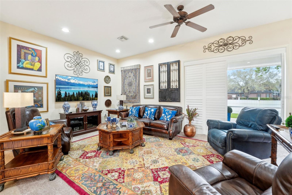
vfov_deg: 81.2
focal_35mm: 14
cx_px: 146
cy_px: 98
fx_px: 114
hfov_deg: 104.3
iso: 200
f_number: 8
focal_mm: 14
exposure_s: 1/3.33
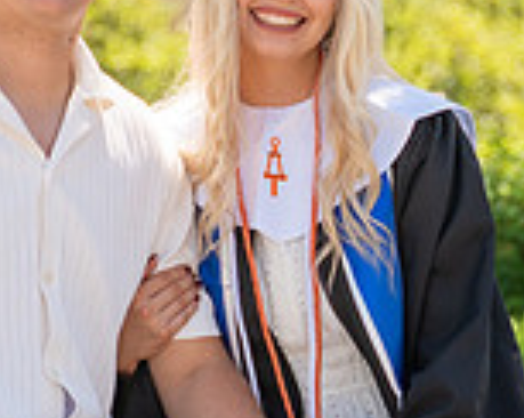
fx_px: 4399
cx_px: 236
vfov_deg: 5.4
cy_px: 175
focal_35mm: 284
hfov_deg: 6.8
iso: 100
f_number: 2.8
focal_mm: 54
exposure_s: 1/400
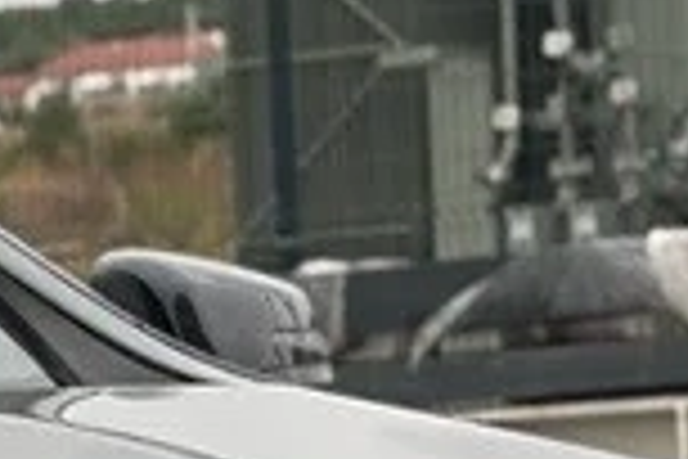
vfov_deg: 2.9
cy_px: 1188
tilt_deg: -5.0
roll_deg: +3.1
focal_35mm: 471
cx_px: -985
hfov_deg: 4.3
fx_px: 9001
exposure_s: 1/433
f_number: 1.6
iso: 32
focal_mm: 5.96
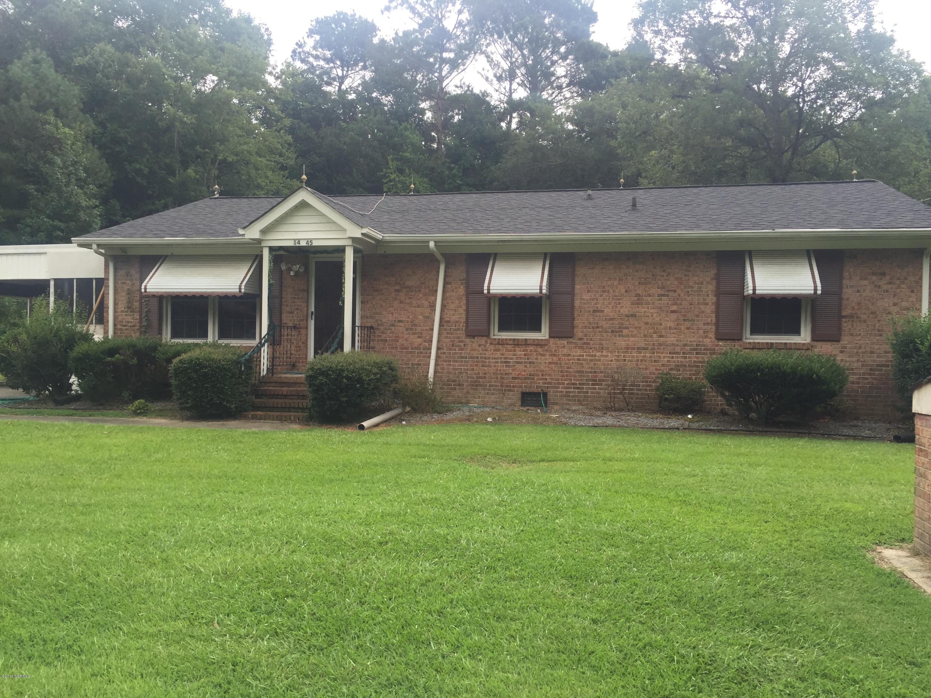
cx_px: 466
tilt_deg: +0.2
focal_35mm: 29
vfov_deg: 48.2
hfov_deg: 61.7
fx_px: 780
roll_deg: -1.5
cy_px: 349
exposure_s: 1/278
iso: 32
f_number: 2.2
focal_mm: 4.15
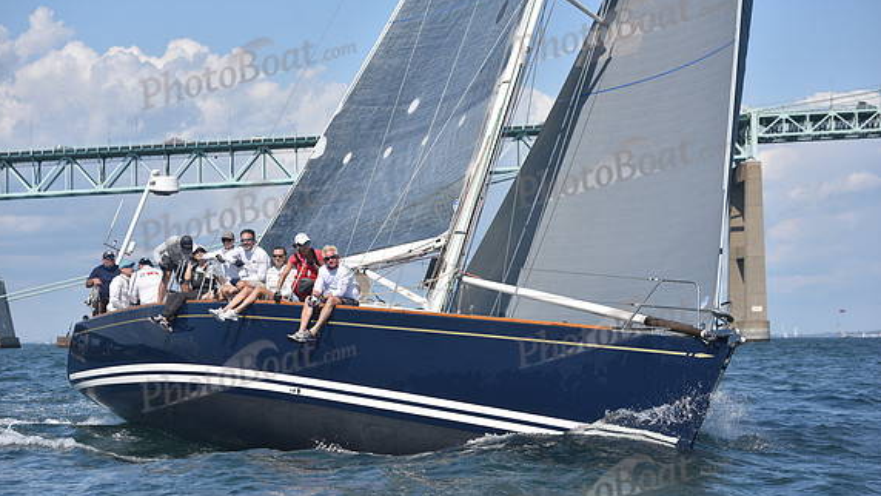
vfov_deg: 14.2
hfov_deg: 25.0
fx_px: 1986
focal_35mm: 85
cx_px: 437
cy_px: 270
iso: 250
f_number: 5
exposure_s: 1/1250
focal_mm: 80
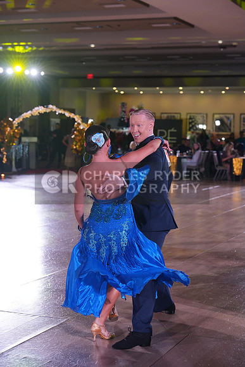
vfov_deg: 28.8
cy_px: 184
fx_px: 714
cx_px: 122
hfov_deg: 19.5
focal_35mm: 70
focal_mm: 70
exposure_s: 1/400
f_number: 4
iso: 1000
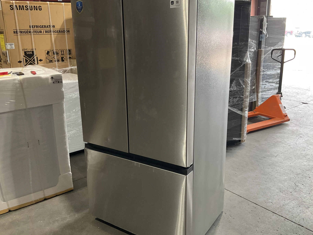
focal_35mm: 32
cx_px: 158
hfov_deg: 56.8
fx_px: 289
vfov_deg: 44.1
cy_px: 115
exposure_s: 1/60
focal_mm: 3
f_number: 1.8
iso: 80
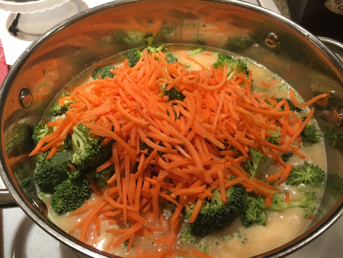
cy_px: 129
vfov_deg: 48.2
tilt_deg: -51.9
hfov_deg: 61.7
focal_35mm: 29
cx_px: 172
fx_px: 287
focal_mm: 4.15
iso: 80
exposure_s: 1/30
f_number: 2.2
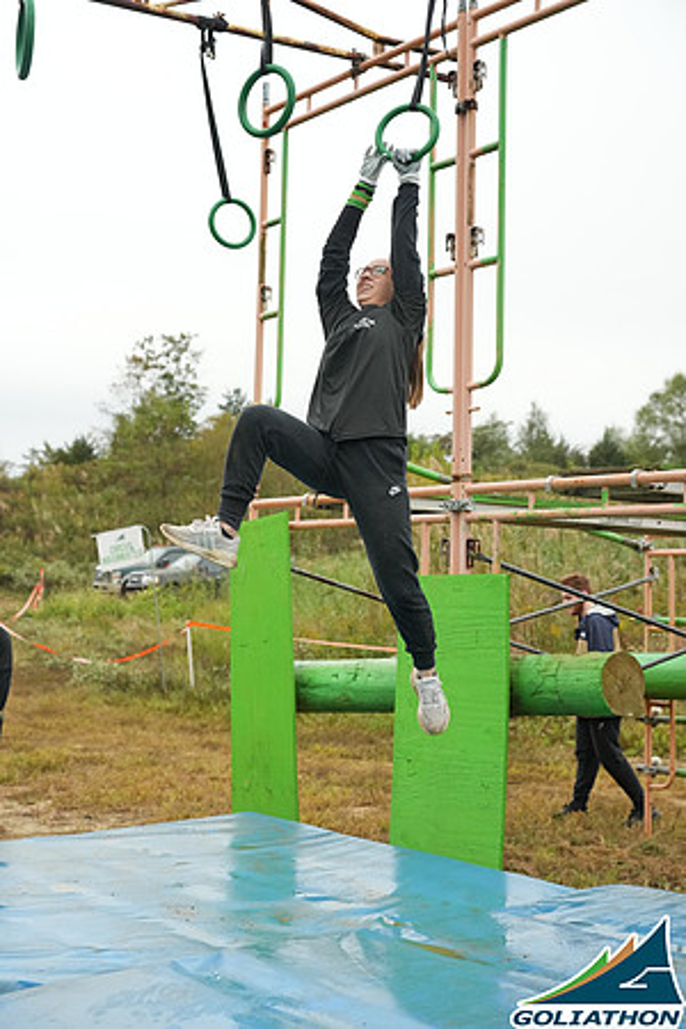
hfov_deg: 28.6
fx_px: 1343
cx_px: 343
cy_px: 514
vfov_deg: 41.9
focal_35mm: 47
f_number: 4
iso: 2500
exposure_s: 1/2000
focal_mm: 47
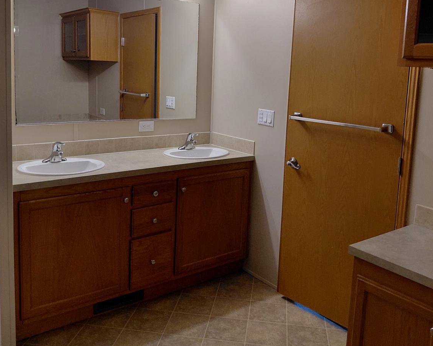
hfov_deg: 54.2
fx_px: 423
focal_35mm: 33
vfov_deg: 44.0
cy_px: 120
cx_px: 218
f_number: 1.8
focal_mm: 4.69
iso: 125
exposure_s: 1/120
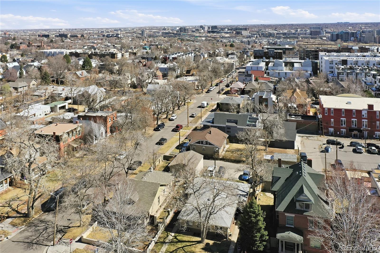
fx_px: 295
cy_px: 126
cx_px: 190
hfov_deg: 65.5
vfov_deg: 46.4
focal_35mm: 28
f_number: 6.3
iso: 100
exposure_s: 1/640
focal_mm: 10.3
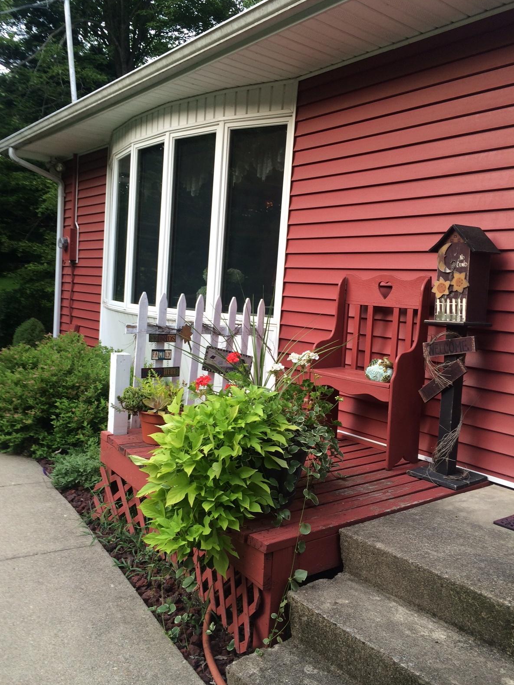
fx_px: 613
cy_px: 342
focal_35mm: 31
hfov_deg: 45.5
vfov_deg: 58.3
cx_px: 252
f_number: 2.2
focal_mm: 4.12
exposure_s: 1/60
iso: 40
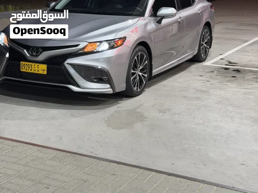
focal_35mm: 48
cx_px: 129
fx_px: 358
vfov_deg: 30.3
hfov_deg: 39.7
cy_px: 96
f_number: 1.78
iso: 160
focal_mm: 6.76
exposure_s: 1/50
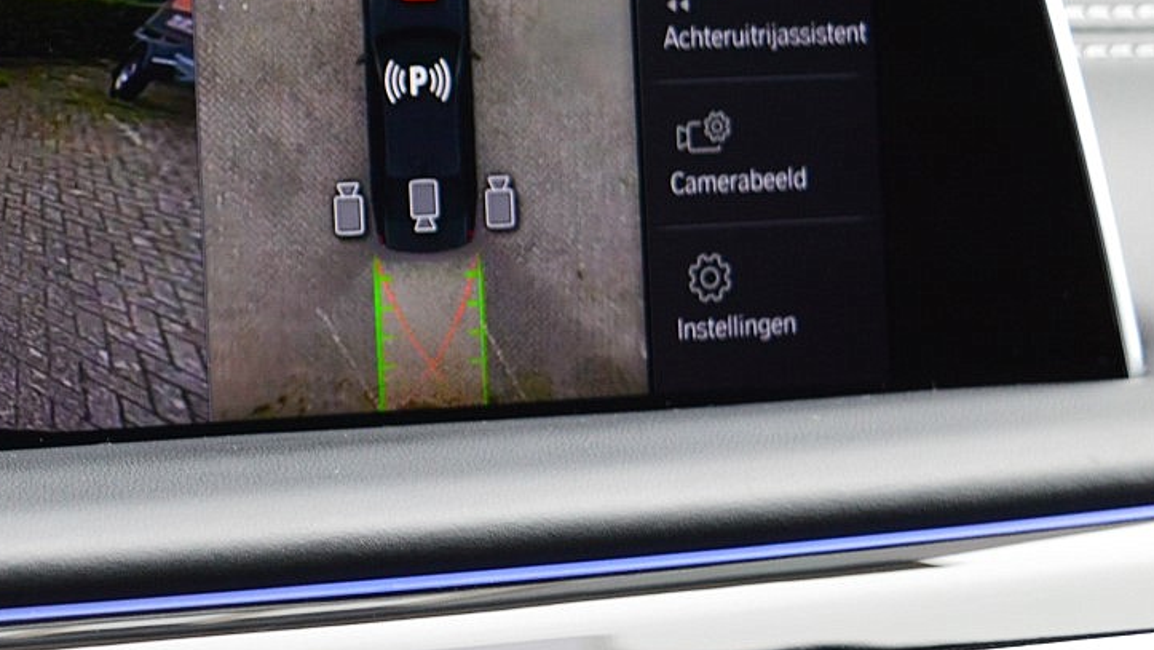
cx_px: -81
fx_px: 3887
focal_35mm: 127
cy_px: 19
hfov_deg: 16.4
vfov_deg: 9.5
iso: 800
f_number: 5.6
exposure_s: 1/60
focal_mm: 36
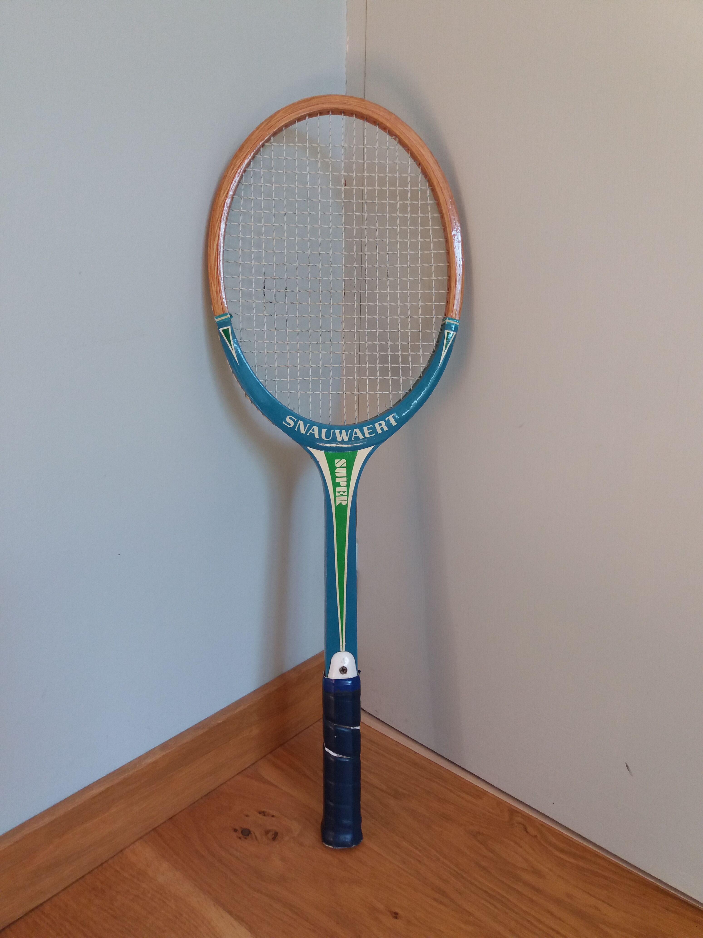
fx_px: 758
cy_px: 469
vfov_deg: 63.4
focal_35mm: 28
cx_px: 352
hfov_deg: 49.7
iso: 80
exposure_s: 1/50
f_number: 1.9
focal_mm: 3.7
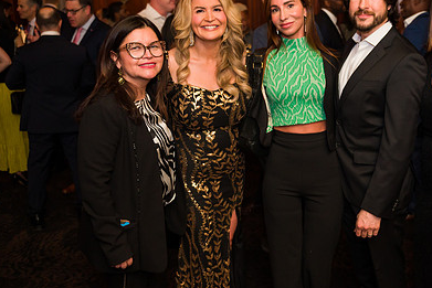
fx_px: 516
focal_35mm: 43
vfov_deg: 31.1
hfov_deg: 44.6
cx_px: 296
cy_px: 110
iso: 1600
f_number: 3.2
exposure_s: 1/200
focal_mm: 29
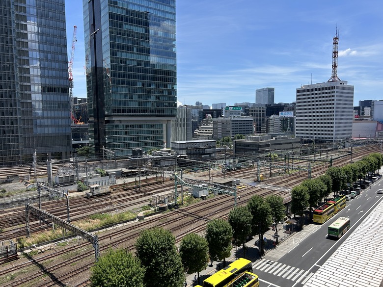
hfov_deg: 67.3
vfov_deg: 53.1
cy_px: 144
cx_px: 192
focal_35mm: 26
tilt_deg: -6.7
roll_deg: +1.4
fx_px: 288
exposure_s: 1/3077
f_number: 1.5
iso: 50
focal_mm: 5.7
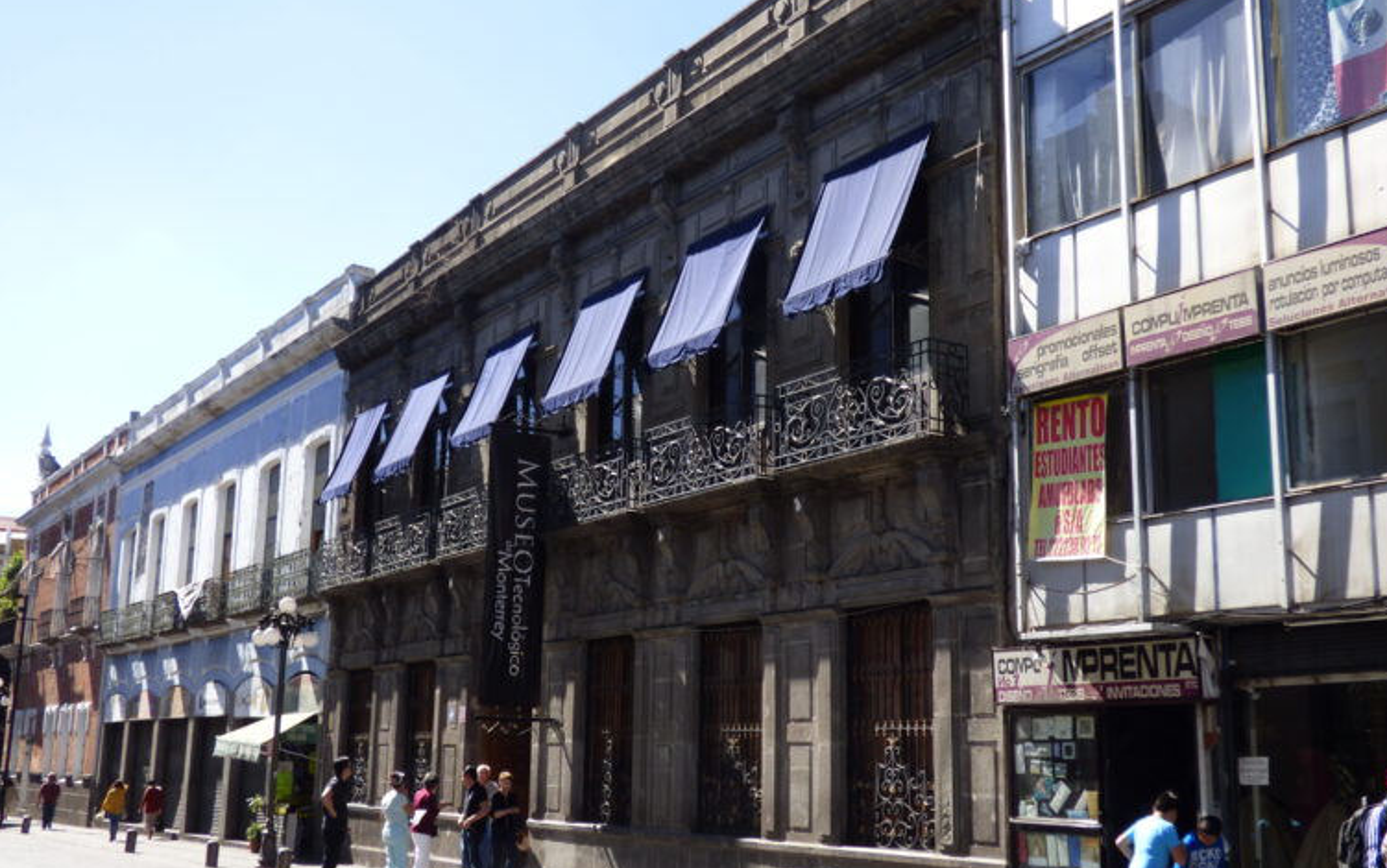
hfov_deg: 50.4
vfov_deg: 32.8
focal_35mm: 39
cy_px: 449
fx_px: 1475
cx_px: 691
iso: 100
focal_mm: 6.18
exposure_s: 1/400
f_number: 3.4
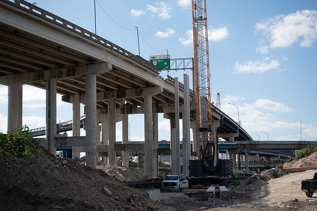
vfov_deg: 20.3
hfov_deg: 30.1
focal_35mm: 67
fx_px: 590
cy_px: 106
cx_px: 158
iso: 125
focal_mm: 24.47
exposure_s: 1/160
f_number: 4
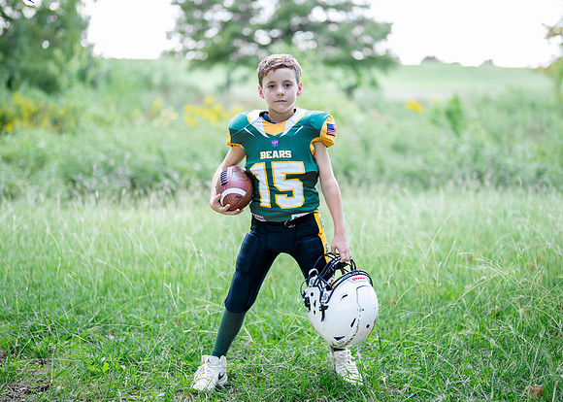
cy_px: 188
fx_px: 959
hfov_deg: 32.7
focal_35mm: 60
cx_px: 300
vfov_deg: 23.7
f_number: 1.2
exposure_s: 1/1250
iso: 320
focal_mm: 50
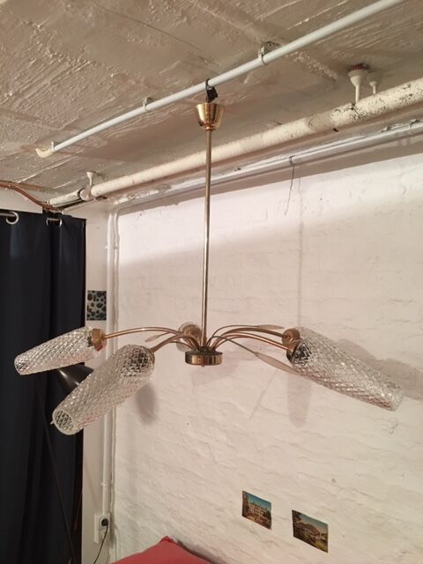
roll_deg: -0.5
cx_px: 212
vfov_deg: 61.7
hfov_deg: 48.2
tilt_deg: +3.7
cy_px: 282
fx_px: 472
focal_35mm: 29
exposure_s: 1/17
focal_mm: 4.15
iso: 80
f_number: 2.2
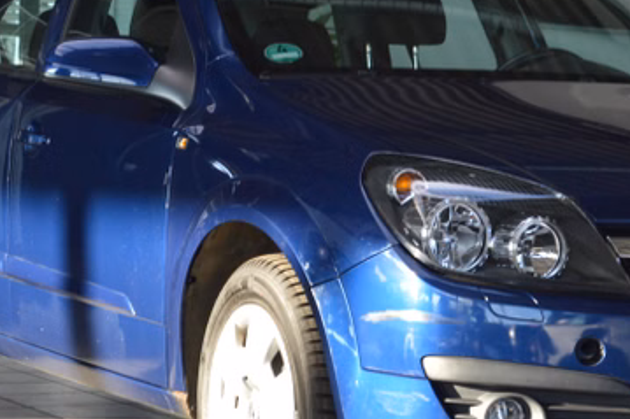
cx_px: 456
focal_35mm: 127
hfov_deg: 16.1
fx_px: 2221
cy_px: 244
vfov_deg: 10.8
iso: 400
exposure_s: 1/125
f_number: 5.6
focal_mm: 38
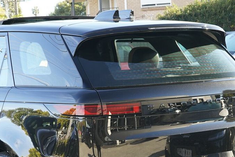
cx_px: 70
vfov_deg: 16.3
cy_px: 136
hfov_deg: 24.3
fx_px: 542
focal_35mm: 83
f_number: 8
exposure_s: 1/100
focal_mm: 47
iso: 1000
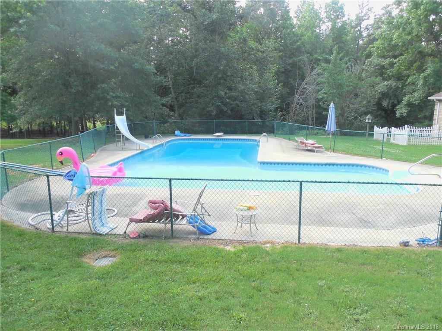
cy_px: 166
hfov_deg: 69.4
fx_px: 319
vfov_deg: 54.9
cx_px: 221
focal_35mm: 25
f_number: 3.3
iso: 125
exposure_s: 1/160
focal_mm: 4.5
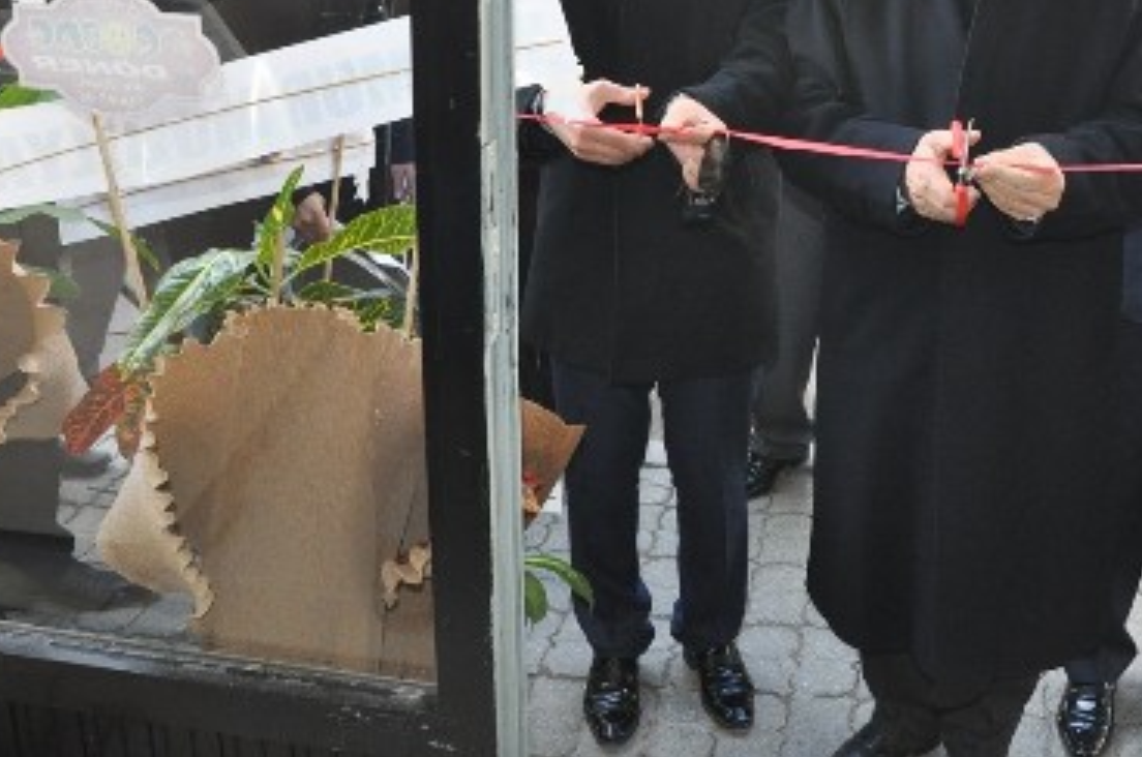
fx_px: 1488
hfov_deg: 41.2
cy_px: 101
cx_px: 798
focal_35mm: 47
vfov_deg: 27.7
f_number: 5.6
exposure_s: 1/200
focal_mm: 18
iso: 1000
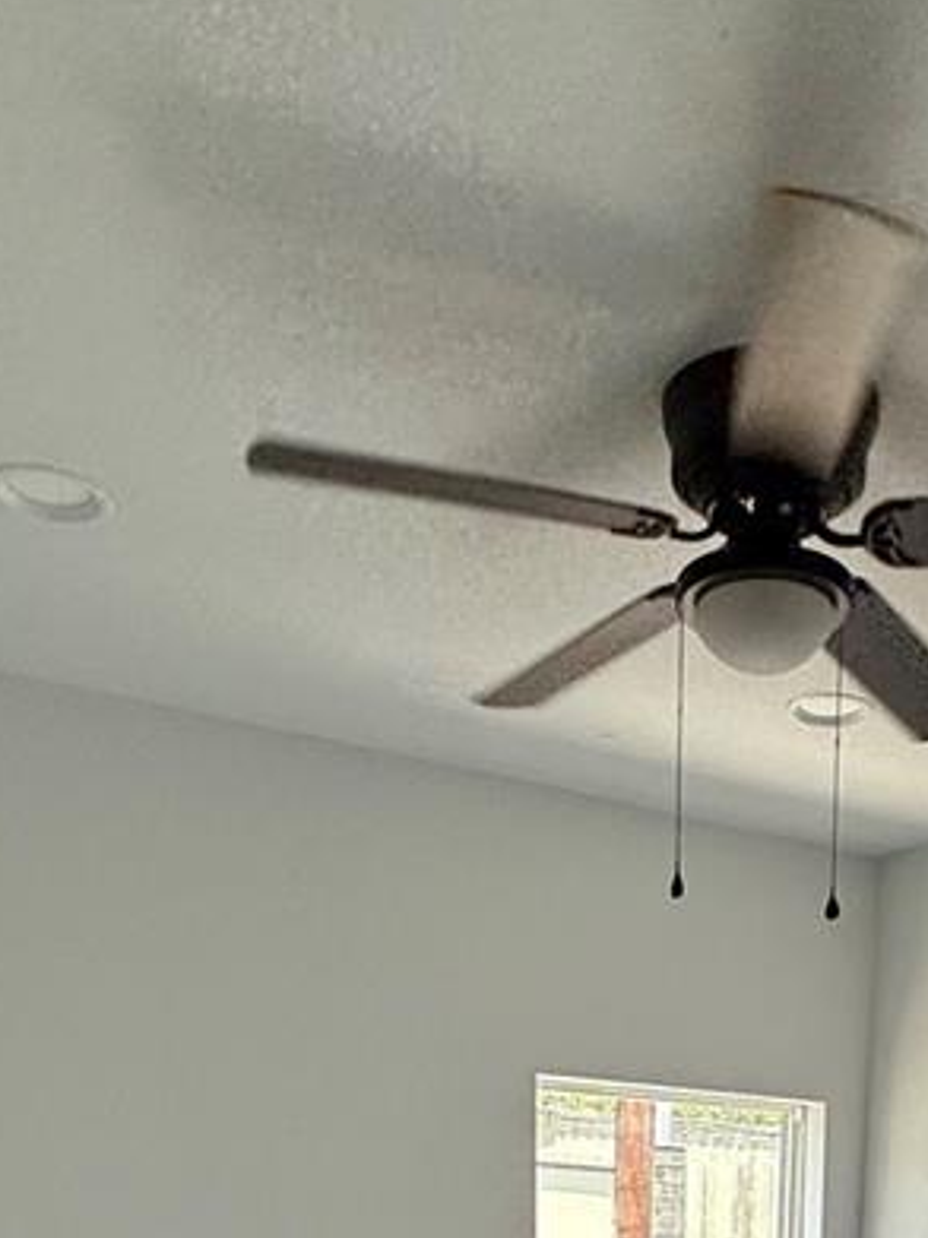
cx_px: 694
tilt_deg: -12.7
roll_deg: -1.5
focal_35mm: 43
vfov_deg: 32.1
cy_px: 1646
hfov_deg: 32.9
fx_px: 1538
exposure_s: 1/140
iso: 64
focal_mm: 2.22
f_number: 2.2
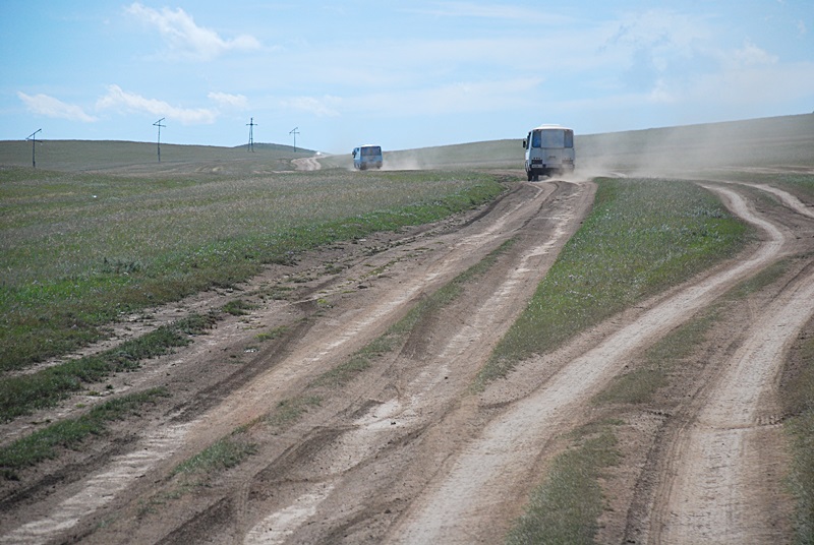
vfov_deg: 9.7
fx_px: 3227
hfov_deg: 14.4
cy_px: 272
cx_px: 407
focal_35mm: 142
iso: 400
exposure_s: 1/2500
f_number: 5.6
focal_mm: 95
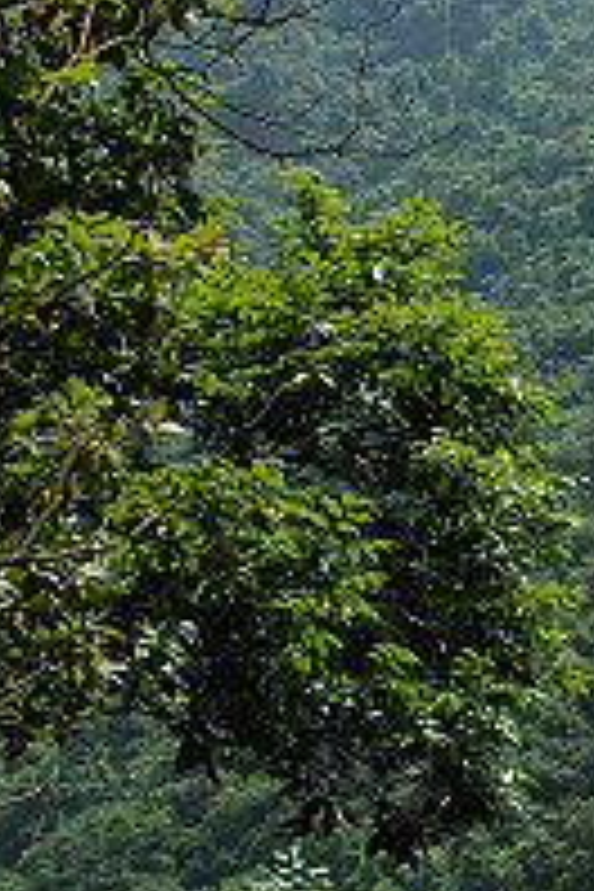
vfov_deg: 18.5
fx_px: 2698
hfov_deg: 11.8
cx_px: 999
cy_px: 126
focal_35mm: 109
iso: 250
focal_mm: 18
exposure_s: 1/320
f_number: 9
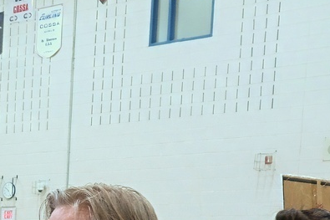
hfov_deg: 15.9
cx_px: -153
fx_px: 1090
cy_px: 427
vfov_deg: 10.6
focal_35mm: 119
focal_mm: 19
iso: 800
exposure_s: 1/60
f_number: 3.6
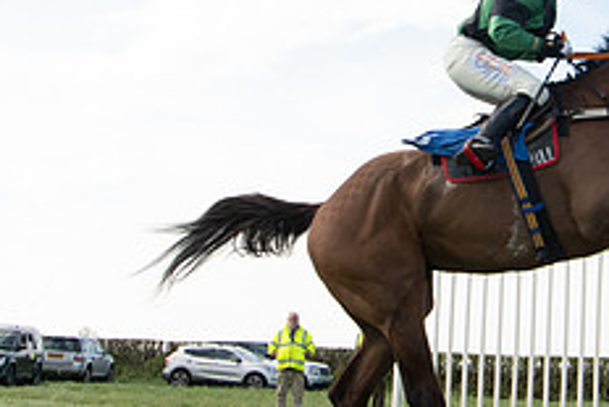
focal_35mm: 75
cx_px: 475
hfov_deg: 26.5
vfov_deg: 18.2
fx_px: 1269
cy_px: 140
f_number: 8
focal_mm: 20
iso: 800
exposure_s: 1/1100
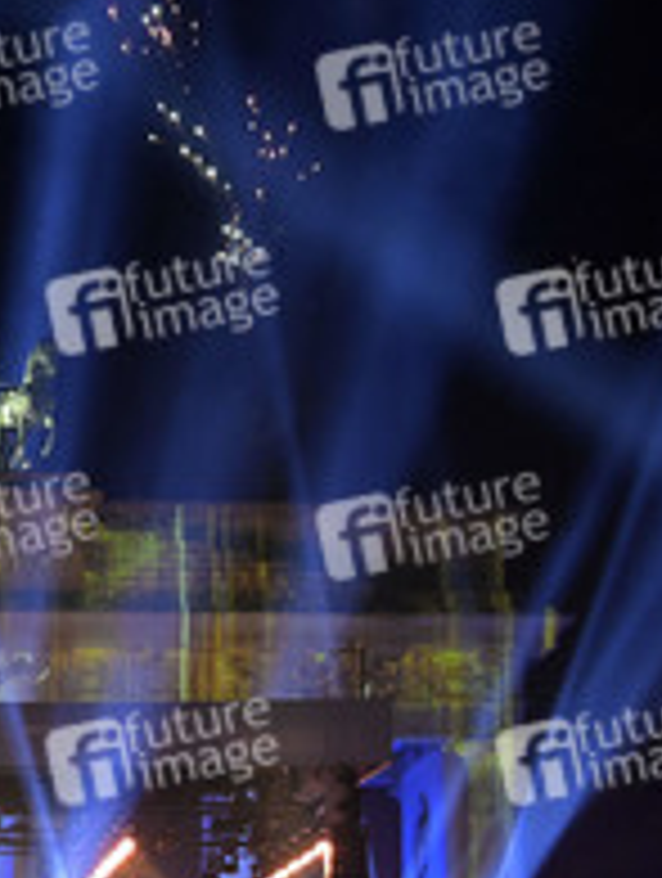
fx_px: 3101
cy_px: 639
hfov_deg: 12.1
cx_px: 43
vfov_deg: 16.1
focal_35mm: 122
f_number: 5.6
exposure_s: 1/250
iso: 12800
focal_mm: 55
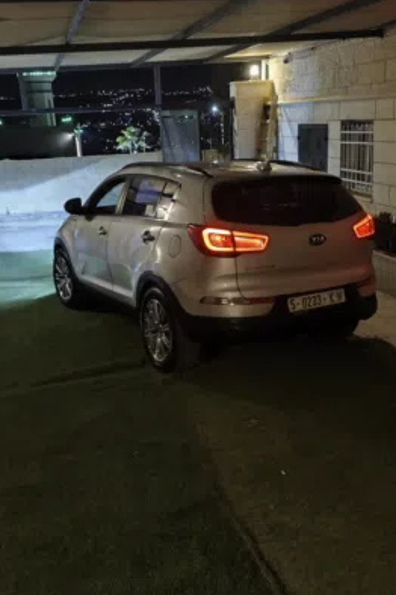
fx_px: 612
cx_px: 209
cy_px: 294
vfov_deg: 51.9
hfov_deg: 35.9
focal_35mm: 37
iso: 2000
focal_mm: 4.94
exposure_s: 1/20
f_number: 1.5
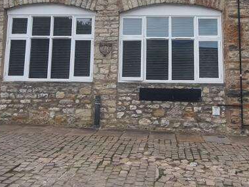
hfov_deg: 52.3
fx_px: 252
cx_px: 148
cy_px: 40
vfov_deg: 39.3
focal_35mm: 35
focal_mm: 2.2
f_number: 2.2
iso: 50
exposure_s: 1/586
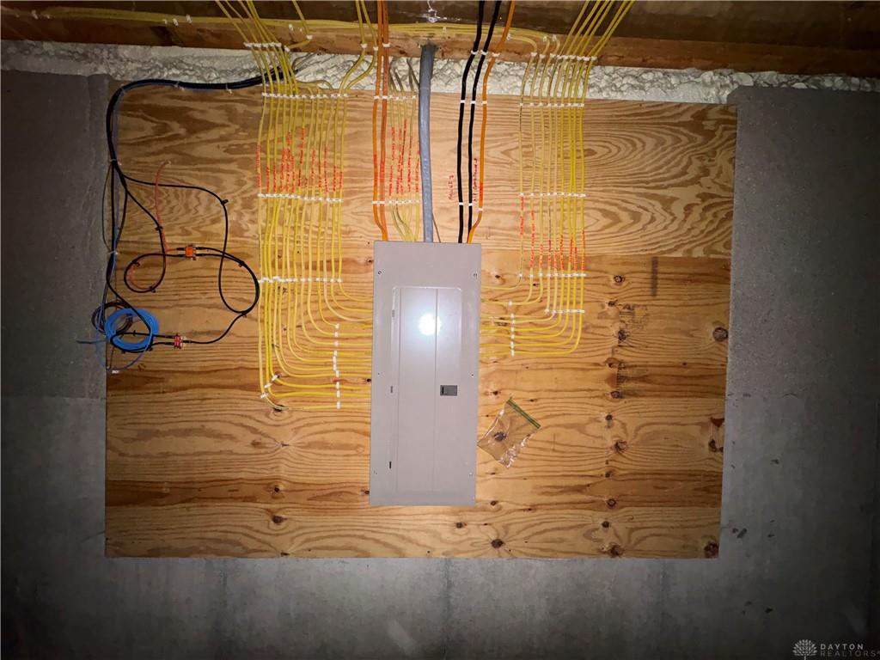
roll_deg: -0.5
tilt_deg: -1.2
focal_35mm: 14
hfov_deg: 102.1
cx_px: 440
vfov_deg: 85.7
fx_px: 356
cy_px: 330
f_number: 2.2
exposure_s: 1/16
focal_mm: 2.22
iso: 125
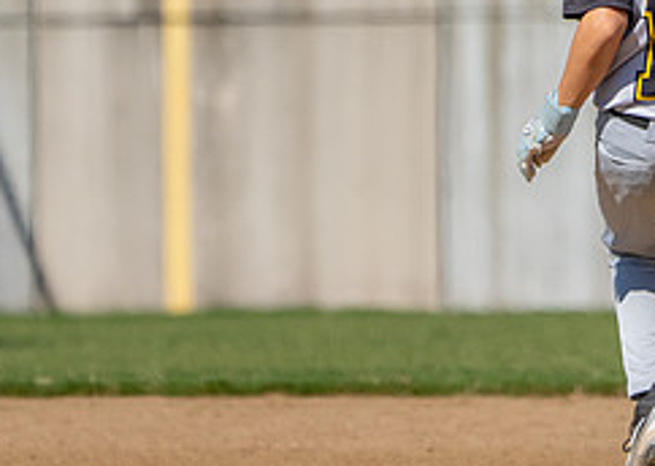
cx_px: 736
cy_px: 43
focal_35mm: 959
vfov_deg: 1.5
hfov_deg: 2.1
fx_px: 17810
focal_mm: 279
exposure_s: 1/5000
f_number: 5.6
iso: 800
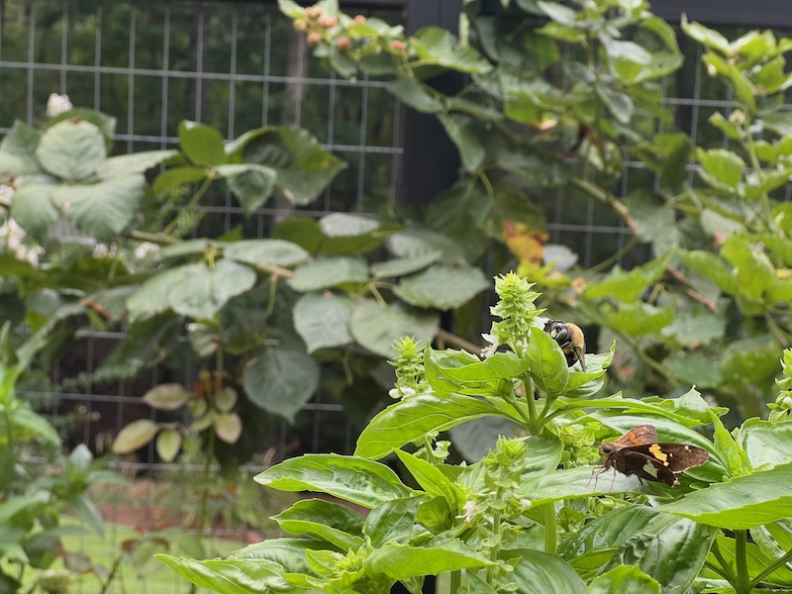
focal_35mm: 77
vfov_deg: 19.1
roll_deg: -3.1
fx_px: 1762
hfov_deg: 25.3
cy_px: 297
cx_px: 396
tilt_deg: -8.2
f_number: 2.8
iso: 32
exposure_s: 1/99
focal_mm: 9
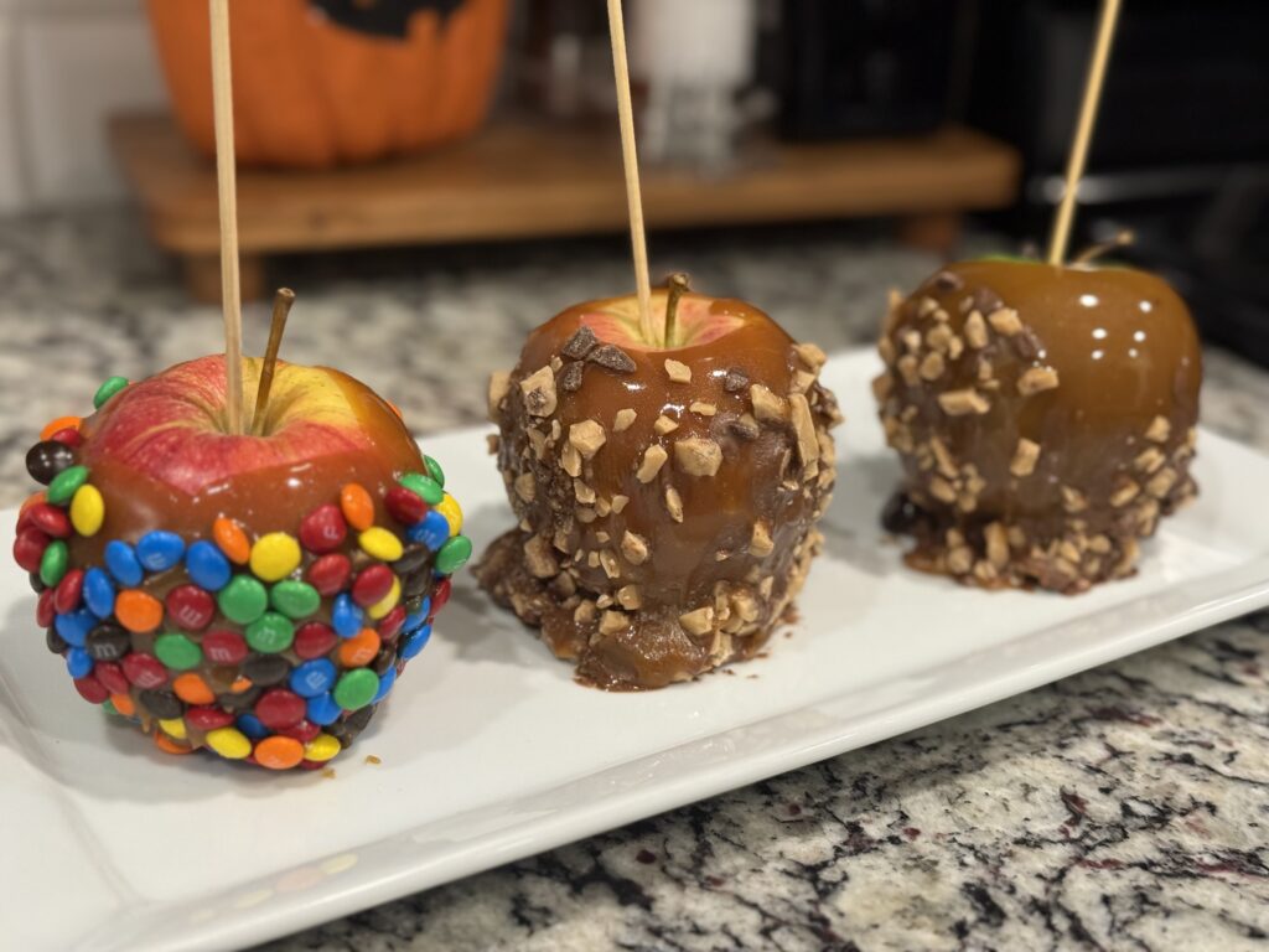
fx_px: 1760
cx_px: 634
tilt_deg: -24.4
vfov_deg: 30.3
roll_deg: -3.2
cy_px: 476
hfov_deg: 39.7
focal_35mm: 48
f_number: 1.78
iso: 200
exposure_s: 1/60
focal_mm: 6.76
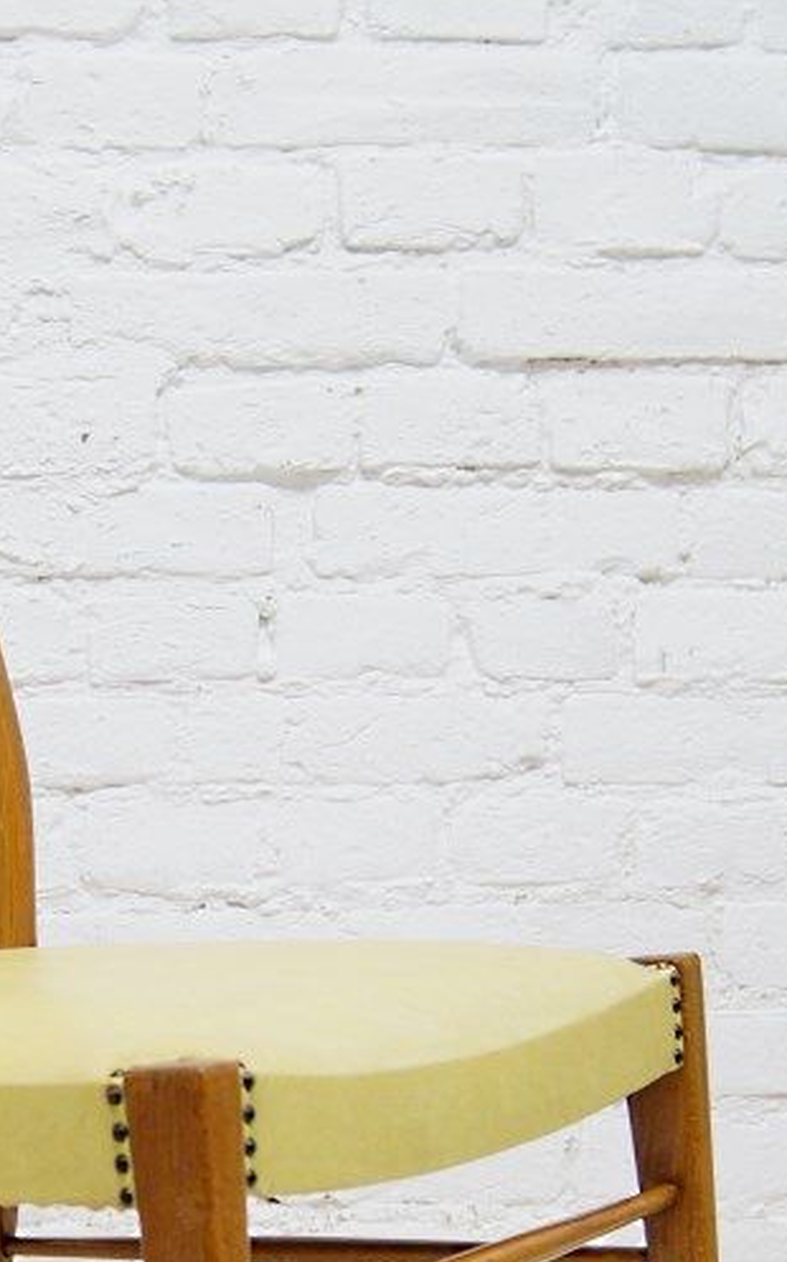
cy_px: 1039
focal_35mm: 85
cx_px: 38
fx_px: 2921
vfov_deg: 23.9
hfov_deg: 15.1
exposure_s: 1/20
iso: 200
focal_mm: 22
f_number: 4
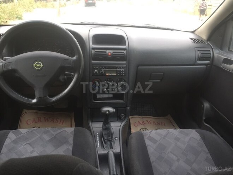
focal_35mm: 29
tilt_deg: -28.2
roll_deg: -0.3
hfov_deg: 61.7
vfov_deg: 48.2
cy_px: 88
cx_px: 116
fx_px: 195
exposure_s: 1/100
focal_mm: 4.15
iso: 32
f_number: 2.2
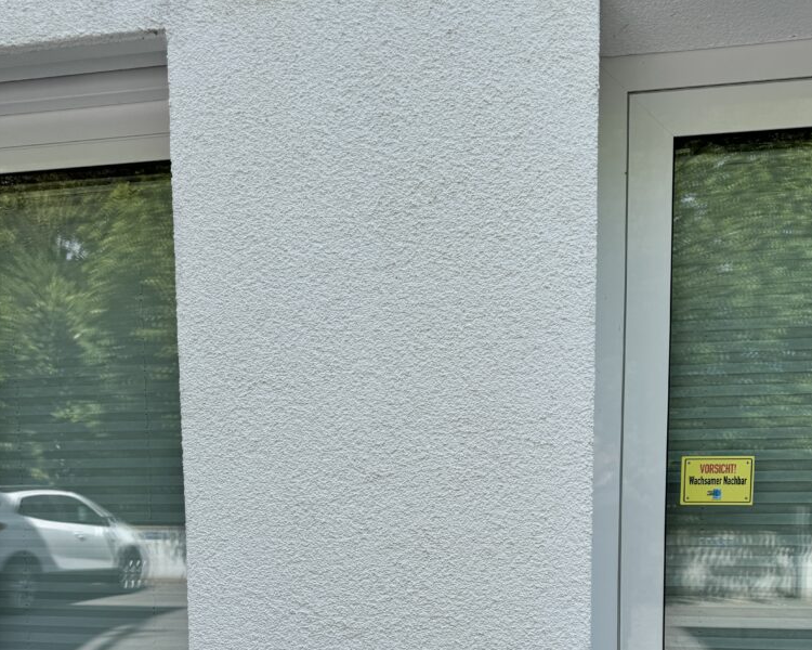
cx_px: 412
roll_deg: -0.9
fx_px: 769
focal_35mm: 32
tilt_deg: -5.5
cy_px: 554
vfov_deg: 42.9
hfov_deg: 55.7
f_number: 1.78
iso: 80
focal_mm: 6.76
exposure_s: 1/1678
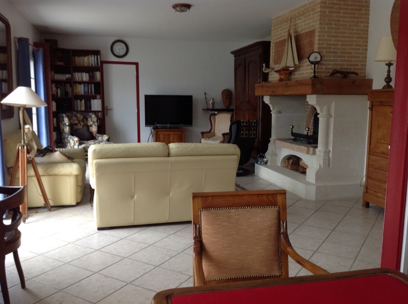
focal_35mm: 35
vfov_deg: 40.6
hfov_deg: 52.7
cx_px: 204
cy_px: 152
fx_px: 412
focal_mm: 4.28
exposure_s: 1/15
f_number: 2.4
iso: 100
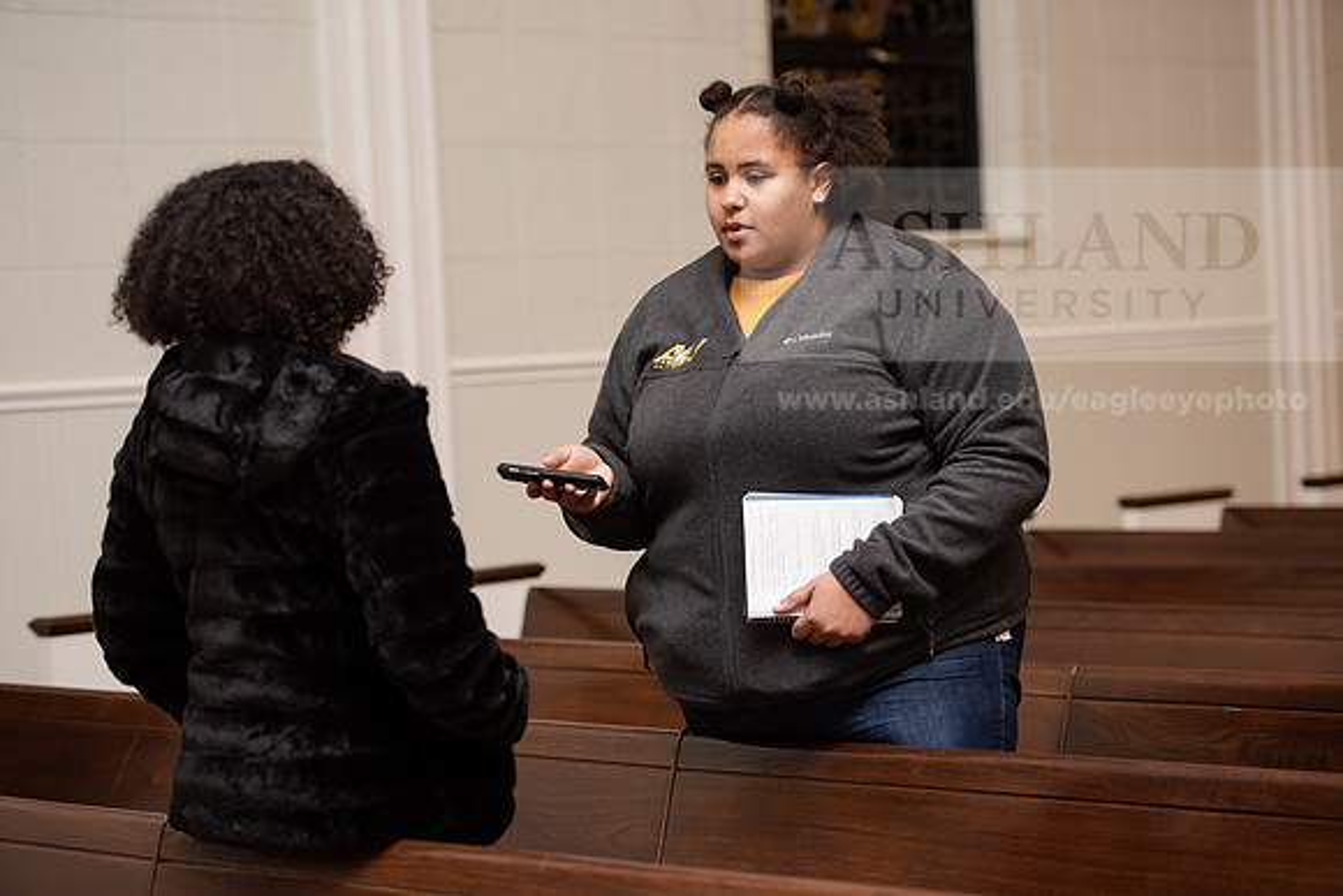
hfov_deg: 22.6
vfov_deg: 15.2
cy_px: 448
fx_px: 3358
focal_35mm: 90
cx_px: 672
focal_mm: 90
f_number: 3.2
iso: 1600
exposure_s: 1/200
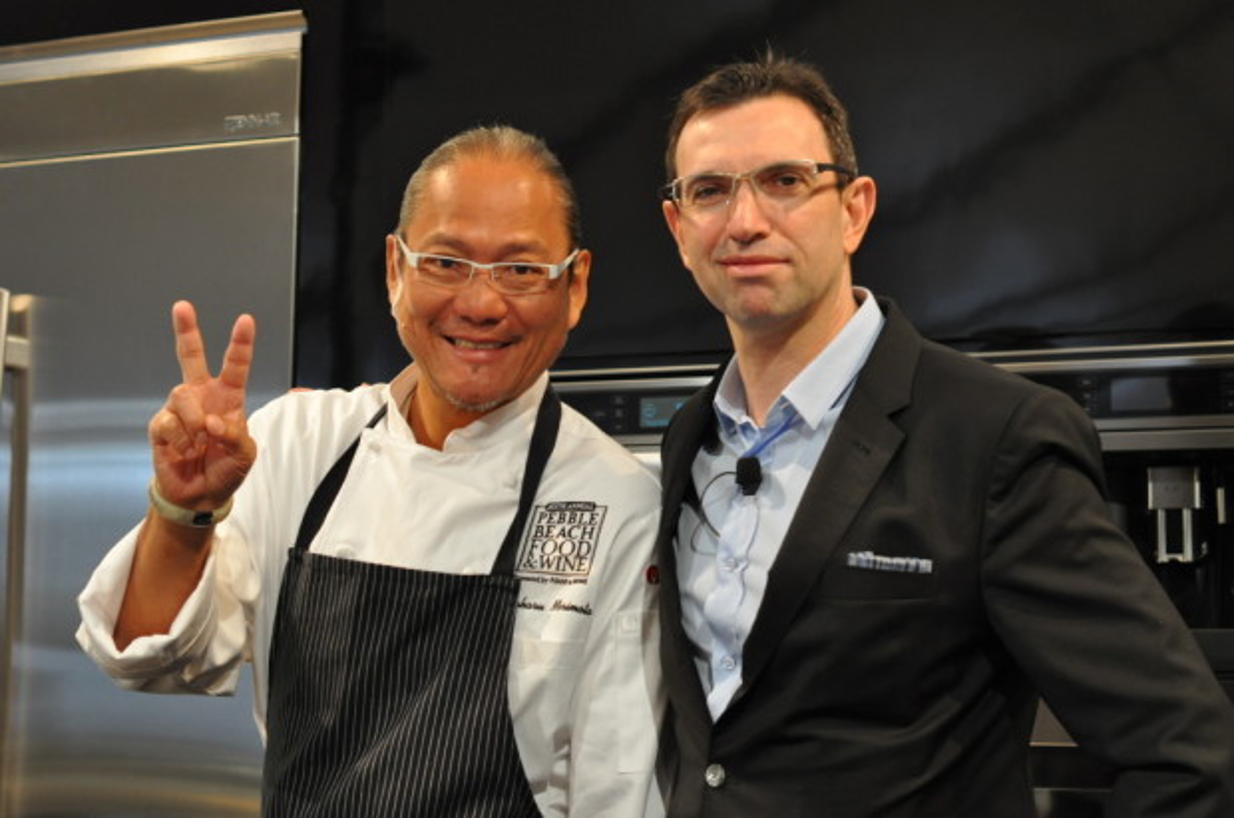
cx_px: 617
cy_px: 409
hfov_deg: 27.0
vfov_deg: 18.1
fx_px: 2566
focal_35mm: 75
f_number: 4
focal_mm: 50
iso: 800
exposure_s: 1/60
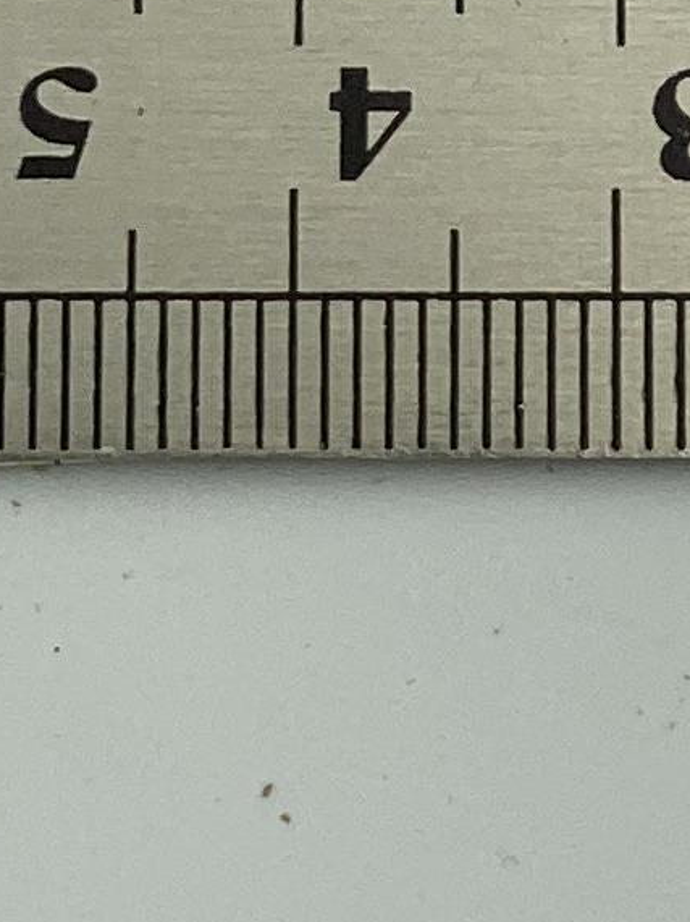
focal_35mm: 368
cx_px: 587
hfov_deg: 4.0
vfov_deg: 5.2
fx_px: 9788
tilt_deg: -75.6
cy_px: -1370
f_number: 2
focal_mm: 6
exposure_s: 1/773
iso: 20
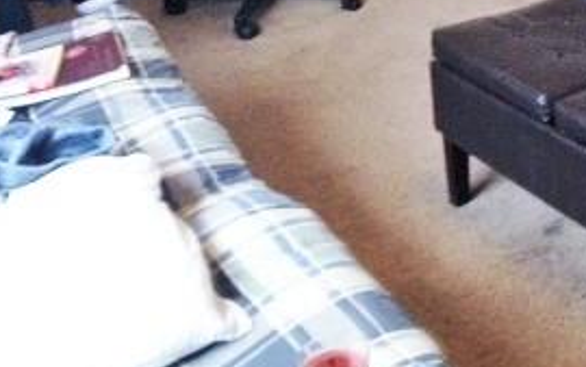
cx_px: 668
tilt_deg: -14.4
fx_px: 1326
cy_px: -139
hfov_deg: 23.2
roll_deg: +0.9
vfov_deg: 14.9
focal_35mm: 83
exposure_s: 1/20
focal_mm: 4.12
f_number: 2.4
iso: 250
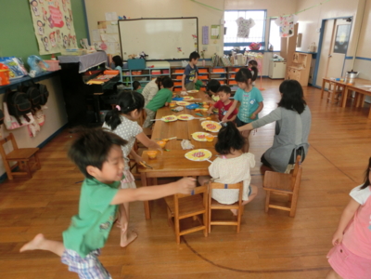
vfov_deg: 56.8
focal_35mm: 24
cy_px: 140
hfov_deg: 71.6
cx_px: 186
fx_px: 257
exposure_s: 1/125
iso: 200
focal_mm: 4.24
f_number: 3
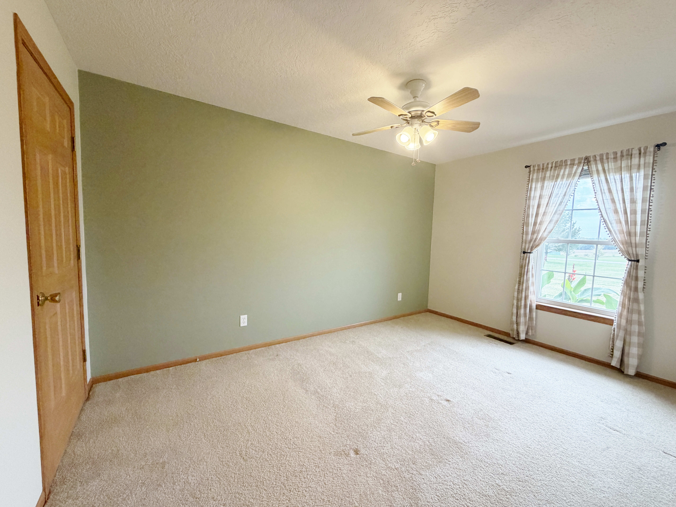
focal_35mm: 14
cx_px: 338
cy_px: 254
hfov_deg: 102.1
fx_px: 273
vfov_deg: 85.7
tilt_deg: -4.6
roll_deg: -1.1
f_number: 2.2
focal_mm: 2.22
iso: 250
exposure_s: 1/120
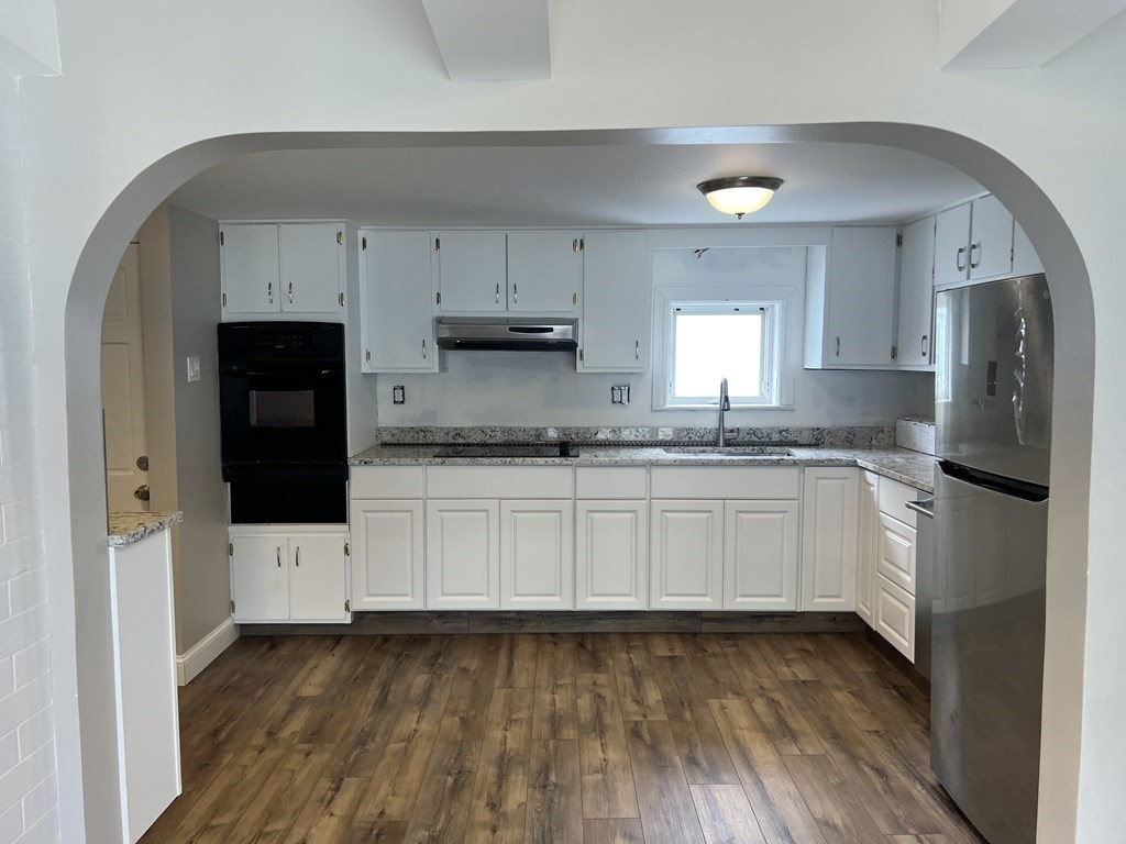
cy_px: 422
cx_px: 563
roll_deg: +0.1
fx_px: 846
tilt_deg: -4.3
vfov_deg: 53.1
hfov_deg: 67.3
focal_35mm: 26
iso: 64
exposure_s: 1/120
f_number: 1.5
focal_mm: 5.7
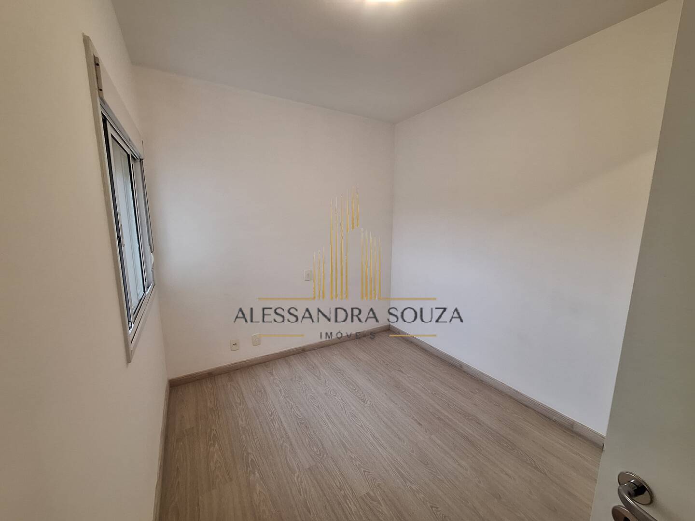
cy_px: 260
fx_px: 261
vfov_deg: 89.9
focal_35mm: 13
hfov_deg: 106.2
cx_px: 348
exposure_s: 1/40
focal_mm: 1.74
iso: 125
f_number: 2.2
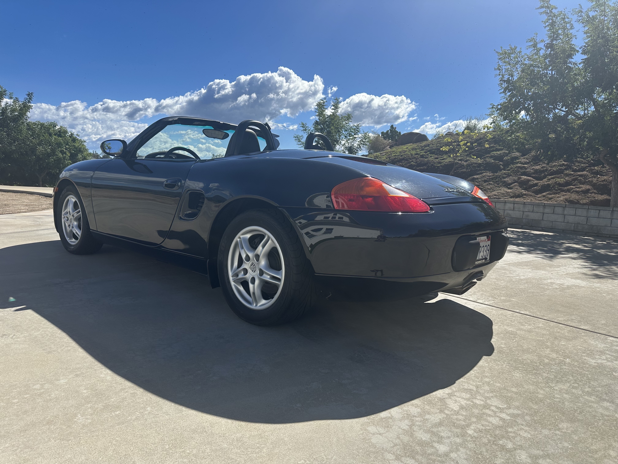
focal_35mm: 24
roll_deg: -3.5
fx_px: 428
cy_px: 232
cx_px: 309
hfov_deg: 71.6
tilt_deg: -6.7
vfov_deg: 56.8
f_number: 1.78
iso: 80
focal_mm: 6.86
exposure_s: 1/5525
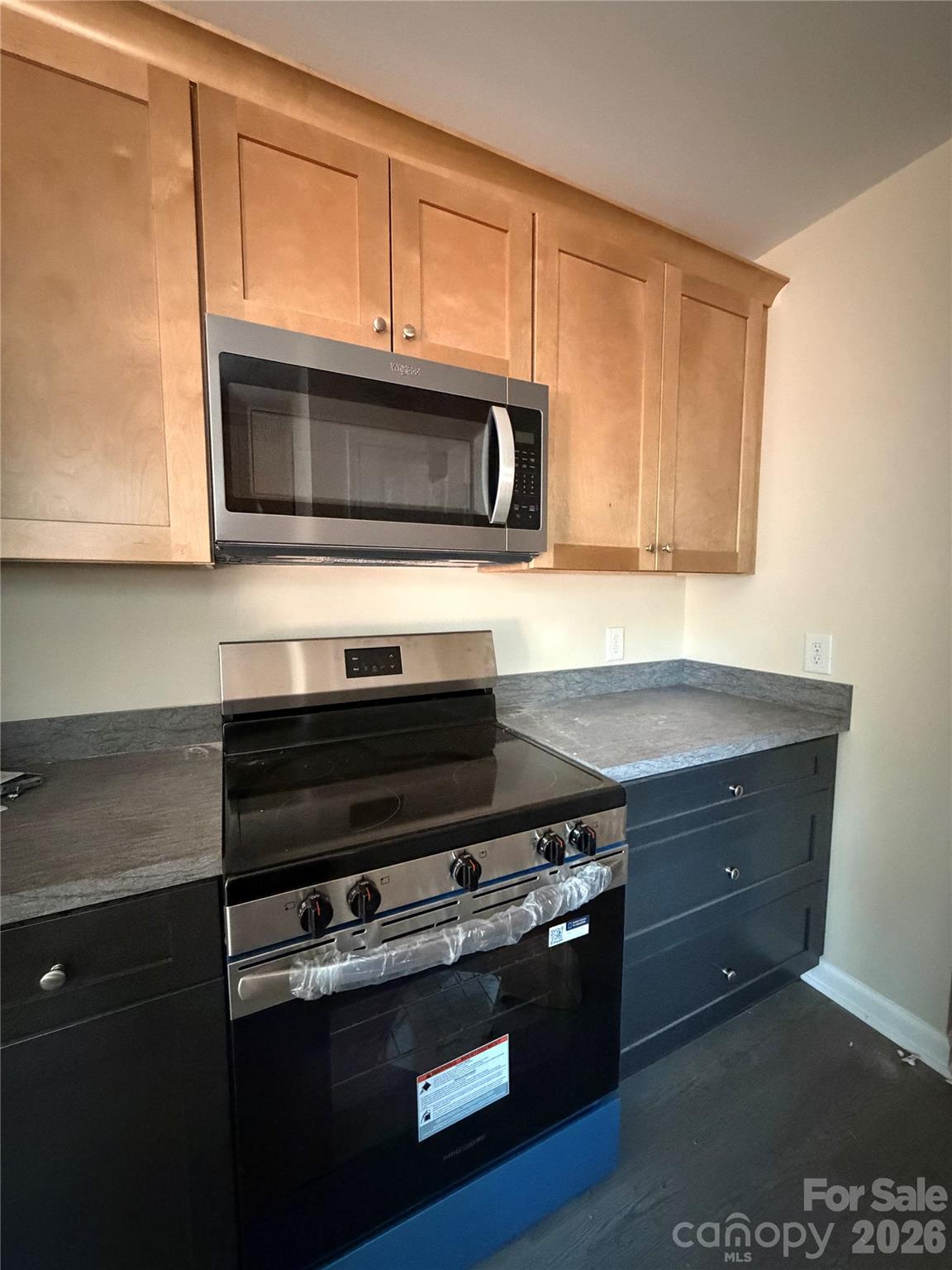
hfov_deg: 85.7
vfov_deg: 102.1
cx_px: 476
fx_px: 513
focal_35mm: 14
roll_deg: -0.6
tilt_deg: -5.1
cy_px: 635
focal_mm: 2.22
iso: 1600
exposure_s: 1/40
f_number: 2.2
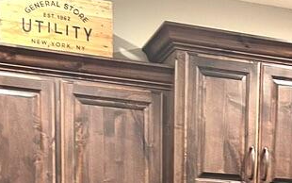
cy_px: 370
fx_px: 724
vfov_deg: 12.6
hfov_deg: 22.2
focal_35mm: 91
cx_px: 267
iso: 400
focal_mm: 5.7
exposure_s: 1/60
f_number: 1.5
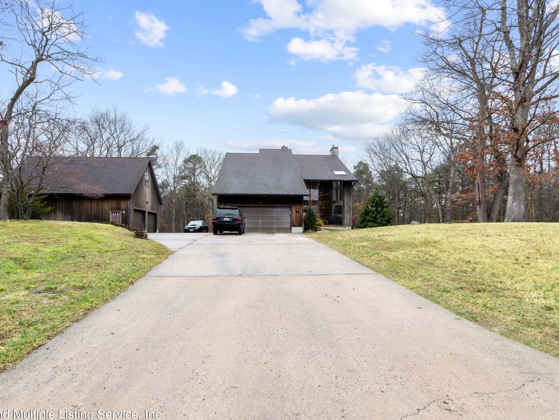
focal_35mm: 18
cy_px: 216
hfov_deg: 87.7
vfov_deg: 71.6
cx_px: 264
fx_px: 291
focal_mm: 16
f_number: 9
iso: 100
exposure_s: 1/10
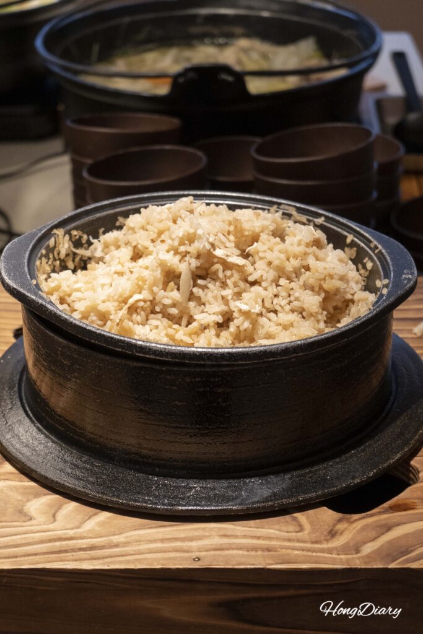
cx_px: 212
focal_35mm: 60
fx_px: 1057
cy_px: 317
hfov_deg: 22.6
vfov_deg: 33.4
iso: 5000
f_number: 5.6
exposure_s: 1/160
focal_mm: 60
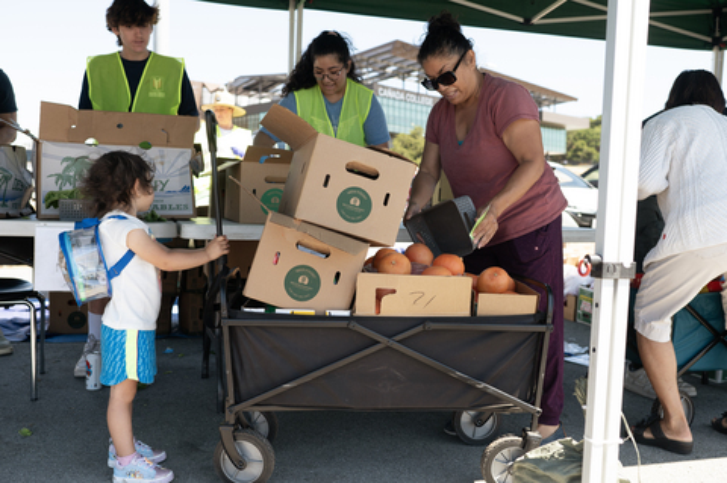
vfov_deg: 37.8
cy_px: 242
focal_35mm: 35
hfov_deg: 54.5
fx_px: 706
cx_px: 364
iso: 640
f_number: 4
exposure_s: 1/1250
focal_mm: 35
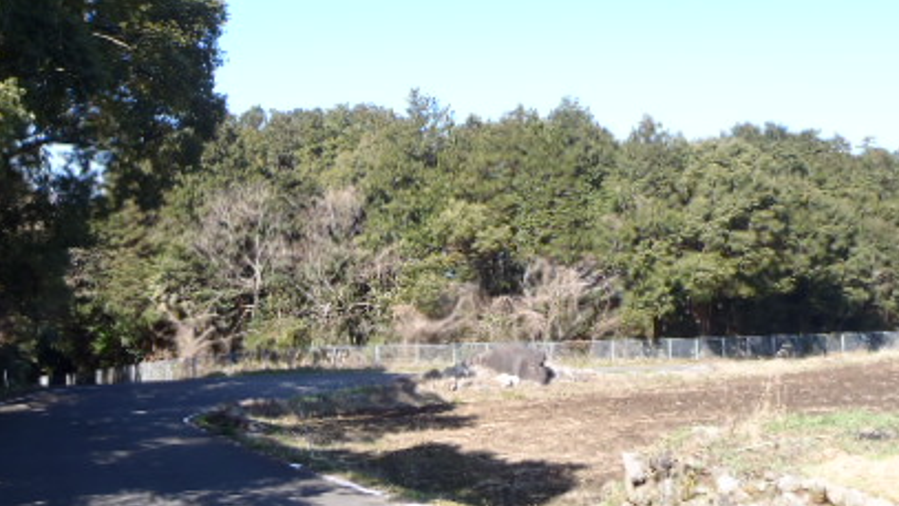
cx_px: 278
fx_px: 1144
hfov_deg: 42.1
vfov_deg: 24.6
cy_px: 119
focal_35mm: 48
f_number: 4.5
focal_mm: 5
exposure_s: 1/160
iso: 80
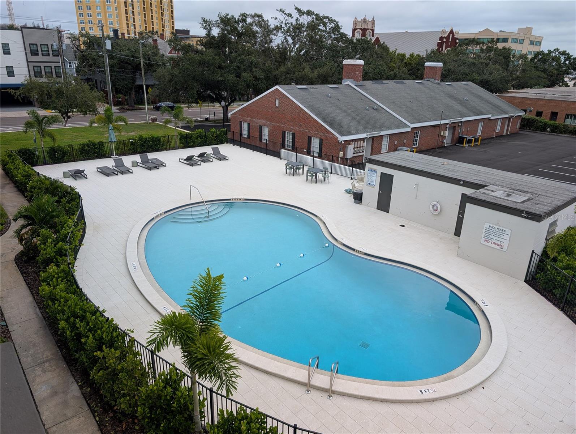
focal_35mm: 24
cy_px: 217
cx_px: 288
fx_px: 400
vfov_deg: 56.9
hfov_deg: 71.5
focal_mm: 6.9
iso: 26
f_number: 1.68
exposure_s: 1/661
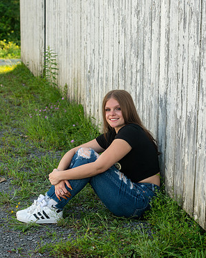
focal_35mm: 97
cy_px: 156
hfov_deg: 15.9
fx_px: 739
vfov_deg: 19.7
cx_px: 103
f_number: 6.3
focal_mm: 85
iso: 400
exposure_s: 1/250
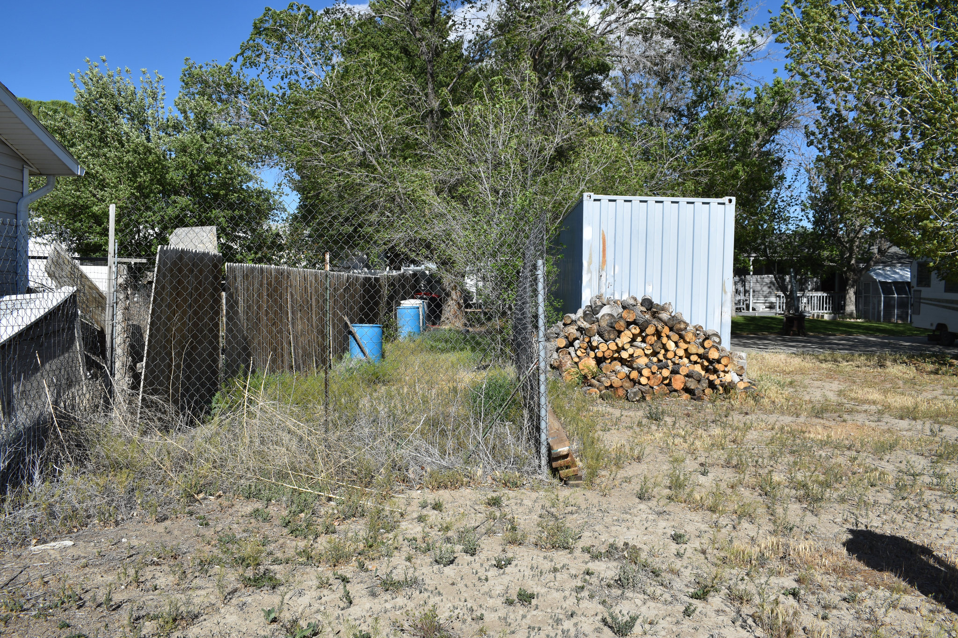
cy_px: 319
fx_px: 798
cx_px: 479
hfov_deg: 61.9
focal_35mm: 30
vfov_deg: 43.6
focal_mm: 20
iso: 100
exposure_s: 1/320
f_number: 9
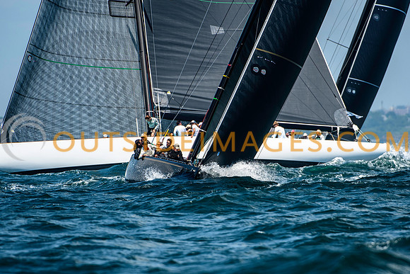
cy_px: 149
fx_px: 7703
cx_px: 223
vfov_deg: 2.0
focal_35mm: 676
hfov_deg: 3.0
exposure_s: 1/2000
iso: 400
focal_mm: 400
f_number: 5.6
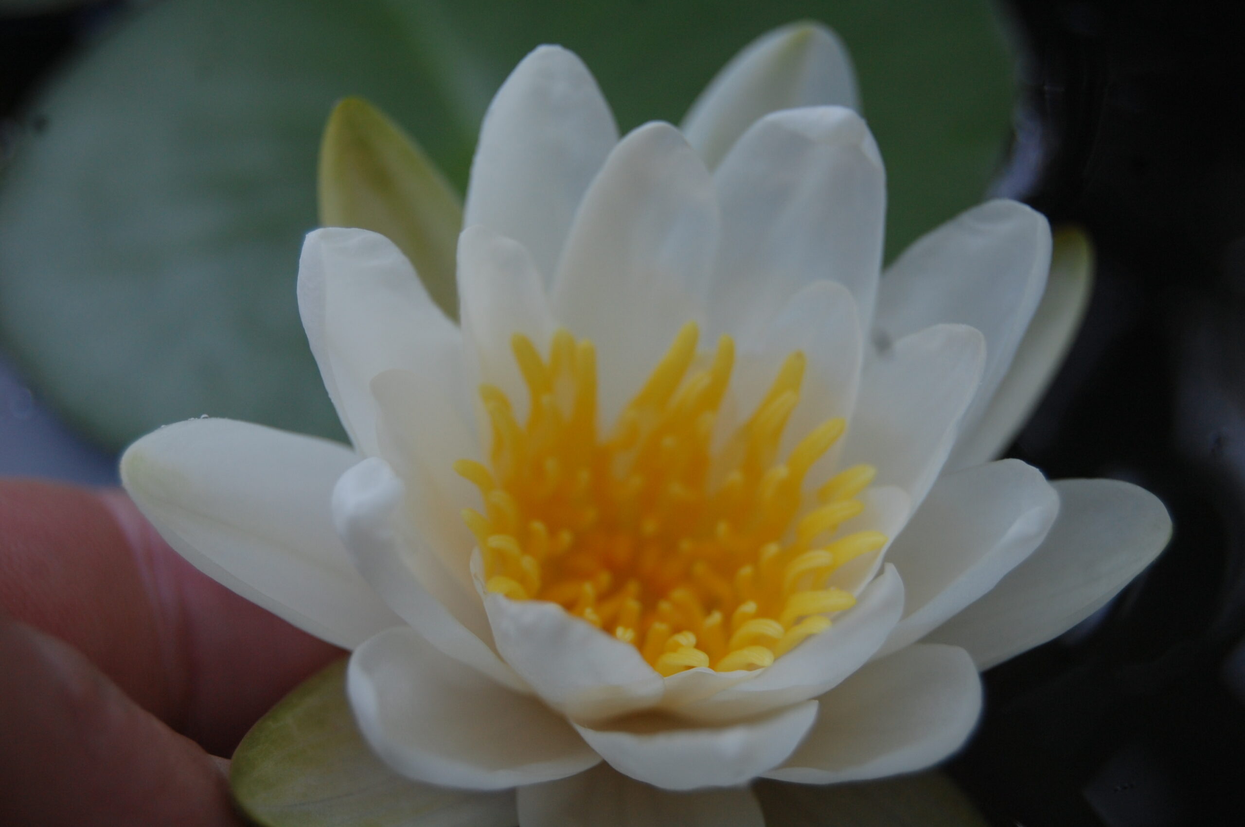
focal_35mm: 82
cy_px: 414
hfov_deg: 24.6
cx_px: 622
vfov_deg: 16.5
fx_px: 2851
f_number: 5.6
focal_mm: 55
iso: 400
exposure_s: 1/400
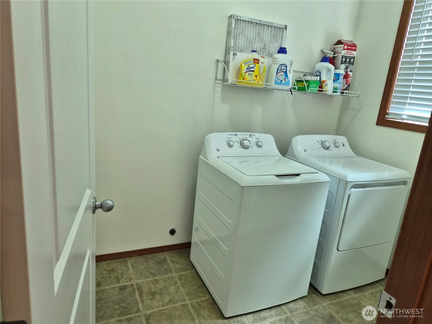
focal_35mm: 23
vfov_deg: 58.9
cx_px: 216
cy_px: 162
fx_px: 287
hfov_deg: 73.9
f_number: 1.8
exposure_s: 1/120
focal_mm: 5.4
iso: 100
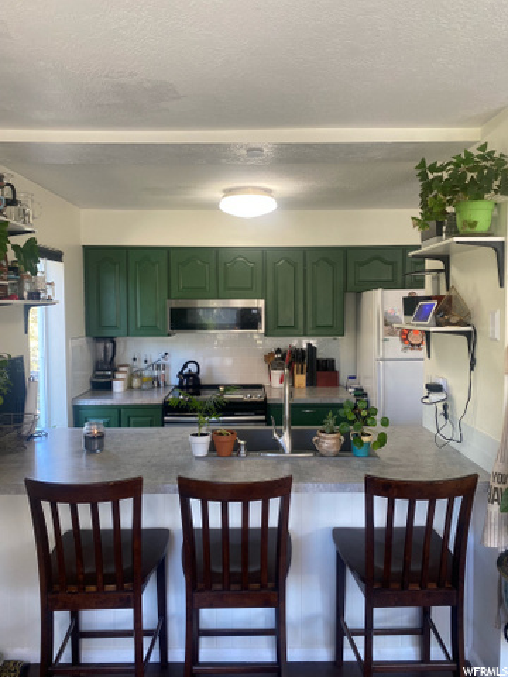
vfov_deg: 67.3
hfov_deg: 53.1
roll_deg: +0.6
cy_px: 338
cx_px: 254
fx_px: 509
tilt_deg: -1.4
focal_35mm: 26
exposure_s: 1/121
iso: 125
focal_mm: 4.25
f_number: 1.8
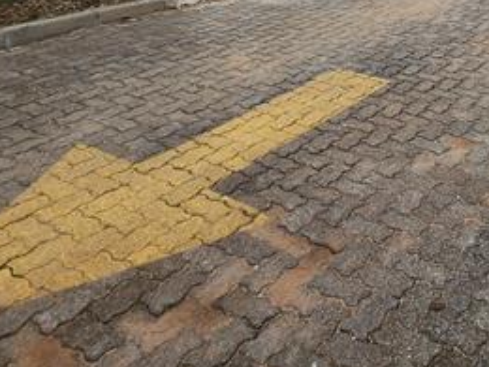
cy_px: -192
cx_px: 465
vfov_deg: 25.9
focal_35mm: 40
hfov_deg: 41.9
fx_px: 565
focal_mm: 2.2
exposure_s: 1/2333
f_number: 2.2
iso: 50
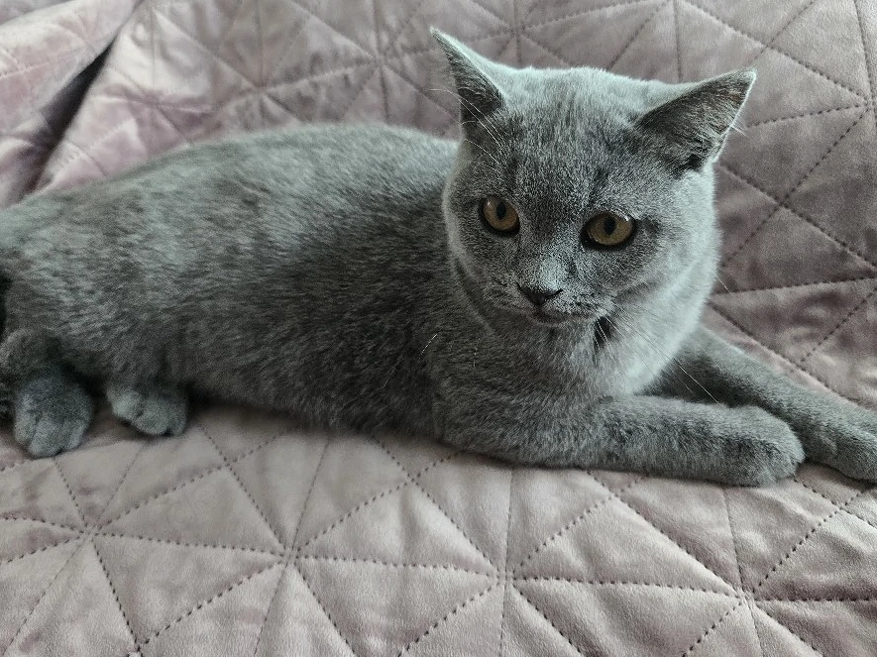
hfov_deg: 67.3
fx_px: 658
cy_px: 300
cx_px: 447
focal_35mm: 26
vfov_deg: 53.0
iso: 640
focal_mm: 6.3
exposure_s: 1/101
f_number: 1.7
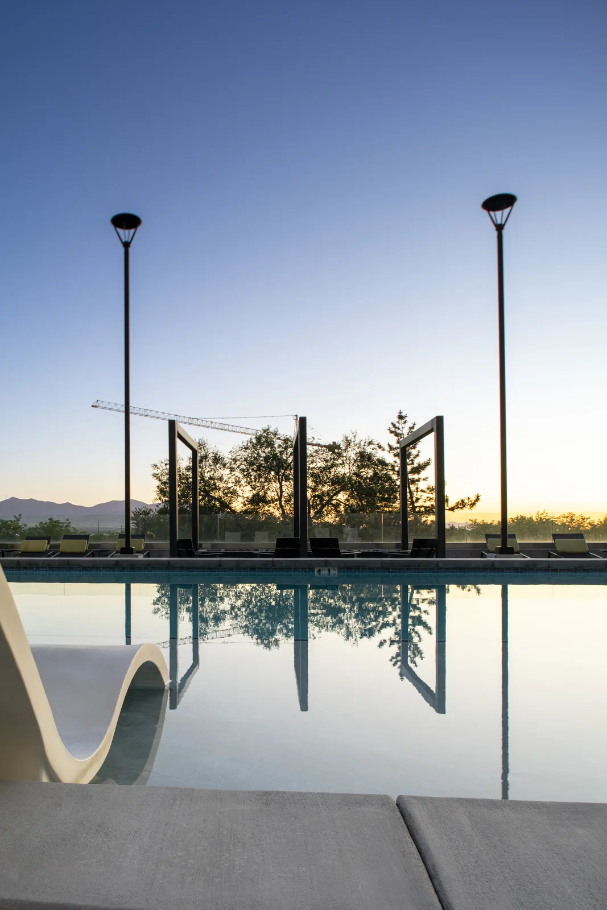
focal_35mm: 24
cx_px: 304
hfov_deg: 53.1
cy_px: 455
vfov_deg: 73.7
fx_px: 607
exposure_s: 1/60
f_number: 8
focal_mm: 24
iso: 160
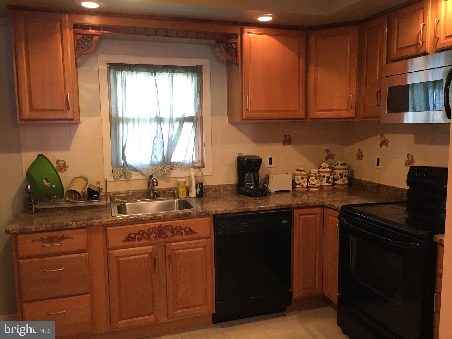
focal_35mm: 29
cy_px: 170
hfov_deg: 61.7
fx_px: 379
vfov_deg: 48.2
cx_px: 226
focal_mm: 4.15
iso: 160
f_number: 2.2
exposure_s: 1/30
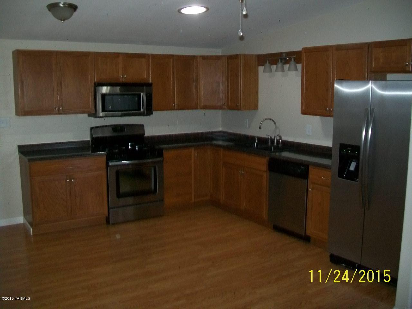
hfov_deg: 54.0
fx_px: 405
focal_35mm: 34
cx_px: 206
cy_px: 154
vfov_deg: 41.8
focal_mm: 6.1
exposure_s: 1/60
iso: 160
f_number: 2.7
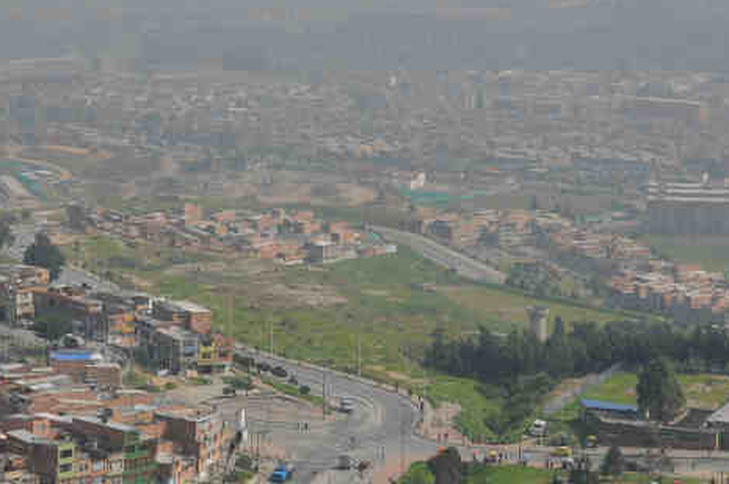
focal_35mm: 127
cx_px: 141
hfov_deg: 16.0
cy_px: 195
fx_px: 2569
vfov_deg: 10.8
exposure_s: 1/1000
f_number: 4
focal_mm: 40
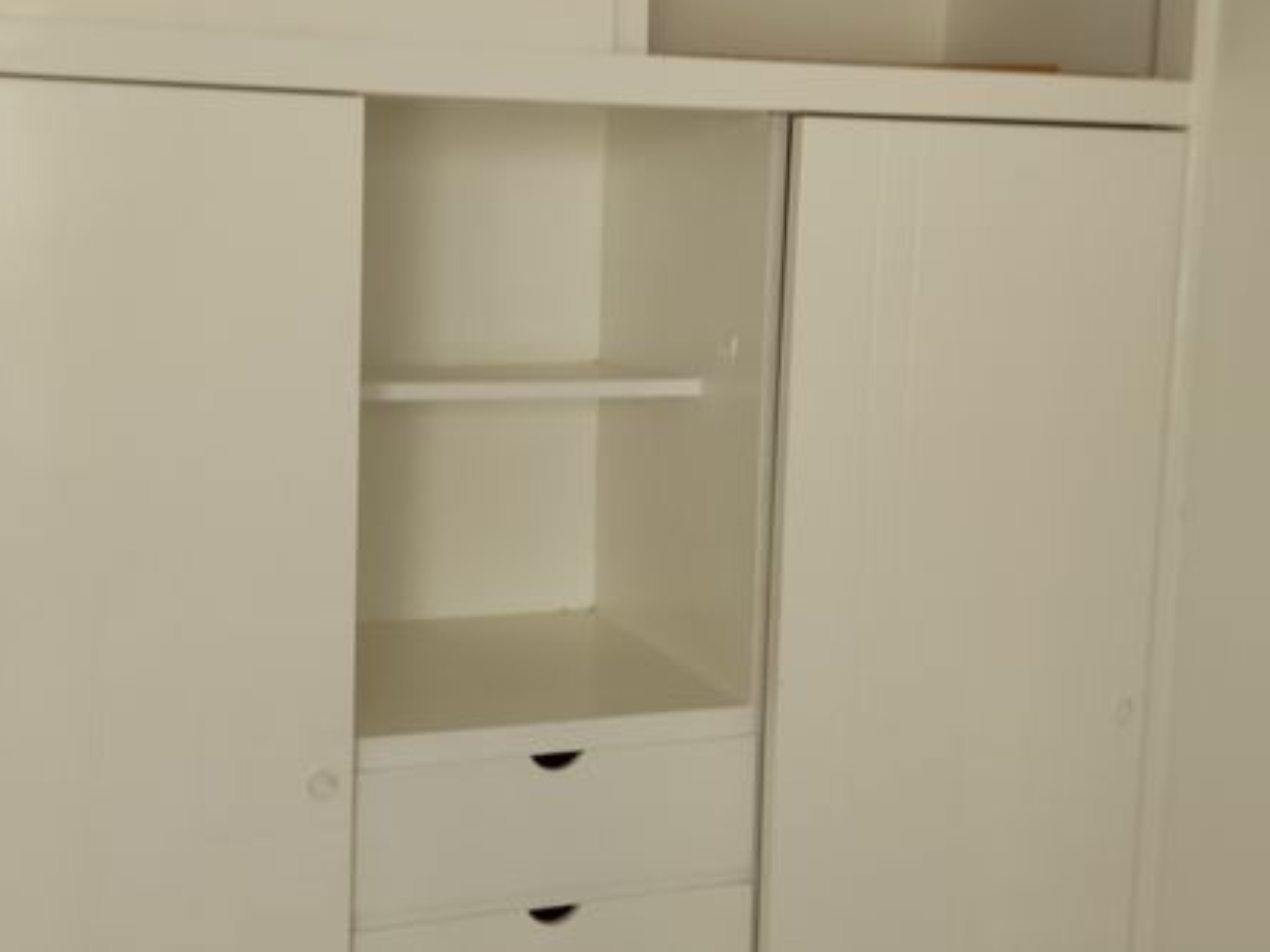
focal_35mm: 38
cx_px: 430
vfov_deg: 37.5
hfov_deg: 48.2
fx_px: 1394
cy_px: 370
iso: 51
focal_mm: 4.71
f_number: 1.79
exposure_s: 1/60
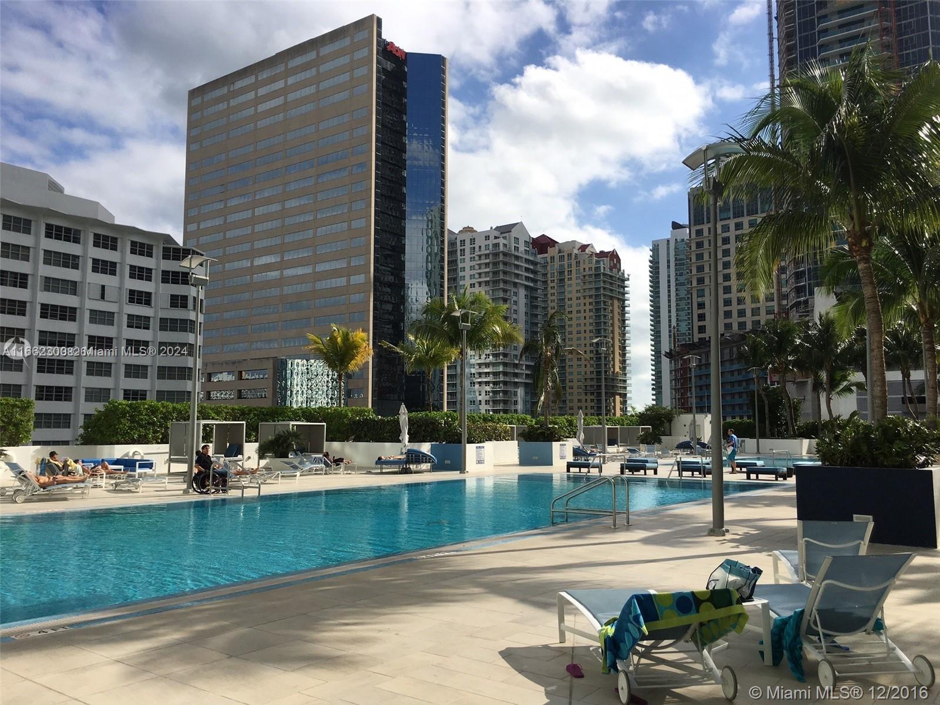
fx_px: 787
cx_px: 470
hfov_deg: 61.7
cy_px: 352
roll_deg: +0.0
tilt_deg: +8.0
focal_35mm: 29
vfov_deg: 48.2
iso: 25
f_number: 2.2
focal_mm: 4.15
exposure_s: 1/2849
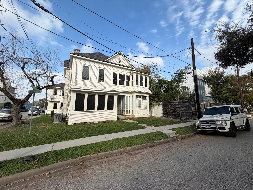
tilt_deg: +8.9
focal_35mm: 14
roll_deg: +2.7
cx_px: 126
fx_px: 102
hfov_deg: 102.1
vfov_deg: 85.7
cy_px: 95
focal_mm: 2.22
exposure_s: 1/770
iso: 32
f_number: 2.2
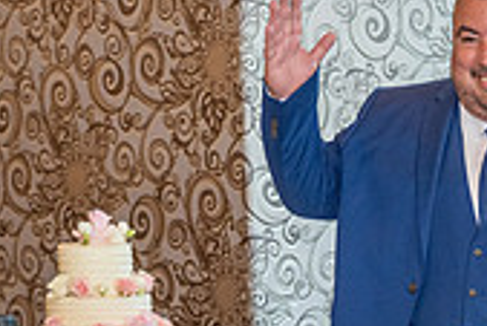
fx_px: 1828
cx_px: 527
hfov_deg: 14.8
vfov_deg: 9.7
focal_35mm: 135
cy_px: 558
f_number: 2.8
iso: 1000
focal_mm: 32
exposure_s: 1/200
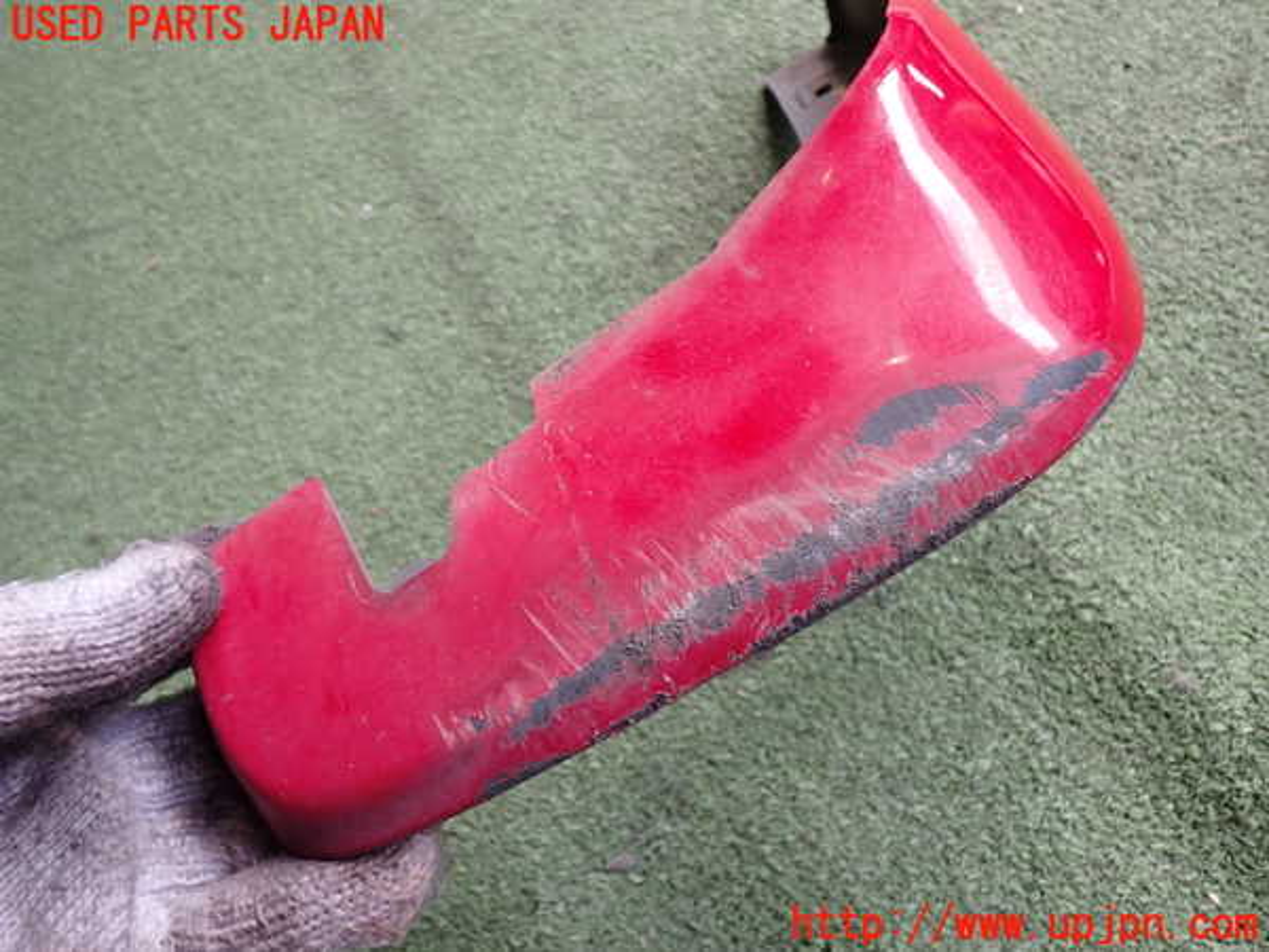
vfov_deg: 44.2
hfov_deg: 56.8
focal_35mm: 32
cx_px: 634
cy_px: 476
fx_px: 1173
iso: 200
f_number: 2.4
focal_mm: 5.79
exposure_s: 1/100
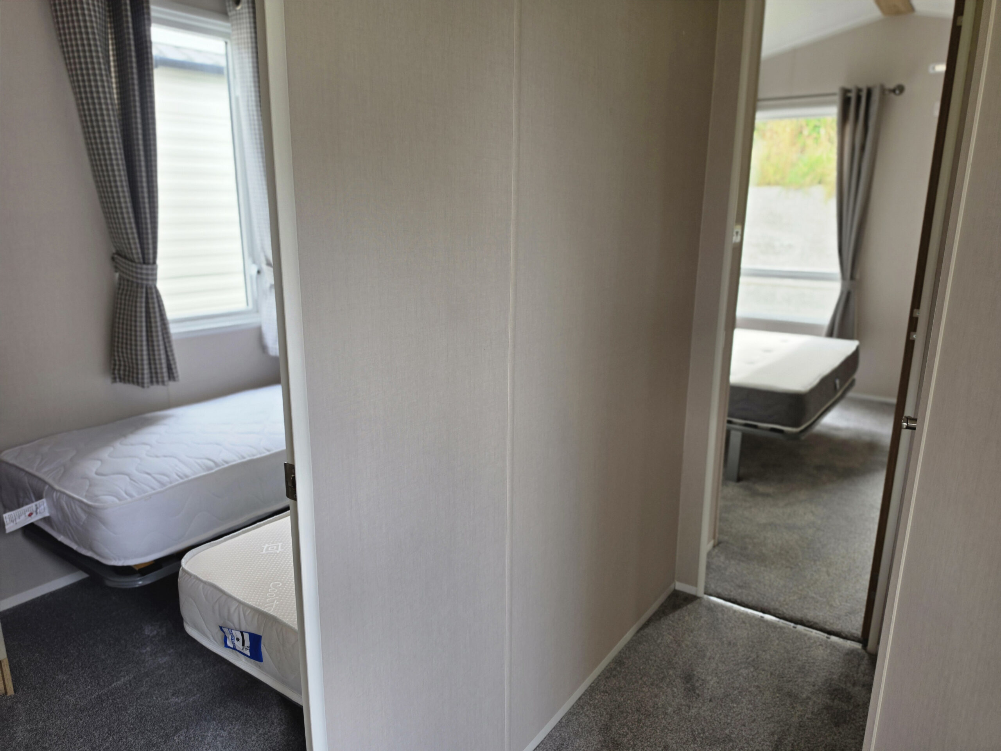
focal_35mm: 23
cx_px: 500
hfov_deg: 73.9
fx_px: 665
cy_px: 376
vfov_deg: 58.9
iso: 32
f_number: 1.4
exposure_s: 1/180
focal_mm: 6.5
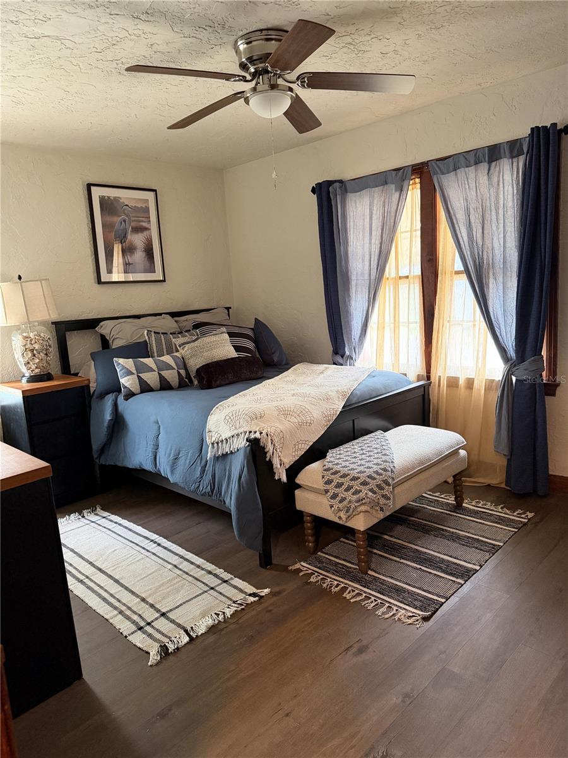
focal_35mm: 24
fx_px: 525
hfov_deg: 56.8
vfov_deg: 71.6
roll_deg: +3.6
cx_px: 284
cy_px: 379
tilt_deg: -9.2
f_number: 1.78
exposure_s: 1/60
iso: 640
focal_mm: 6.76
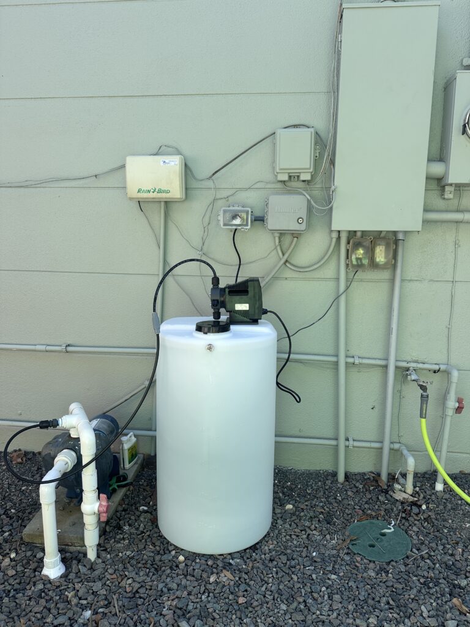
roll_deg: -1.2
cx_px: 235
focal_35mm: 24
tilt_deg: -7.0
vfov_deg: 71.6
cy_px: 314
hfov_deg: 56.8
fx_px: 434
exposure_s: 1/843
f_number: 1.78
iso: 80
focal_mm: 6.86
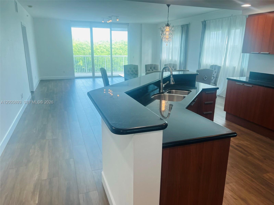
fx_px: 206
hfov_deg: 67.3
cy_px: 102
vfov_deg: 53.1
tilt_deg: -14.8
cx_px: 137
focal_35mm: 26
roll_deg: -0.4
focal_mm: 5.7
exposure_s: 1/120
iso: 64
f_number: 1.5
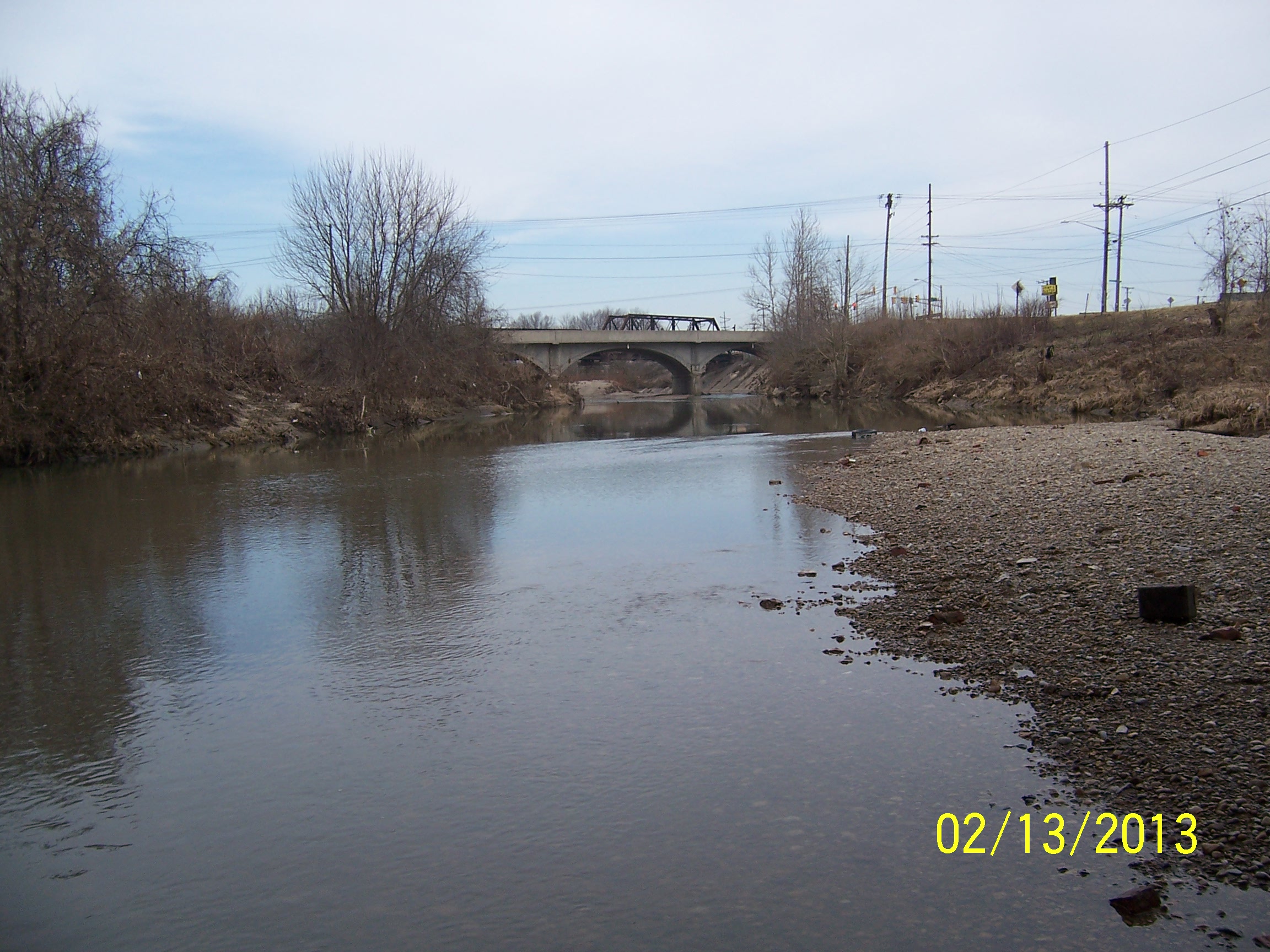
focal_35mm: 33
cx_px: 635
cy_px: 476
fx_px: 1211
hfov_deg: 55.4
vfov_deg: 42.9
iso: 80
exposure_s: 1/750
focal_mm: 5.5
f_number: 3.4
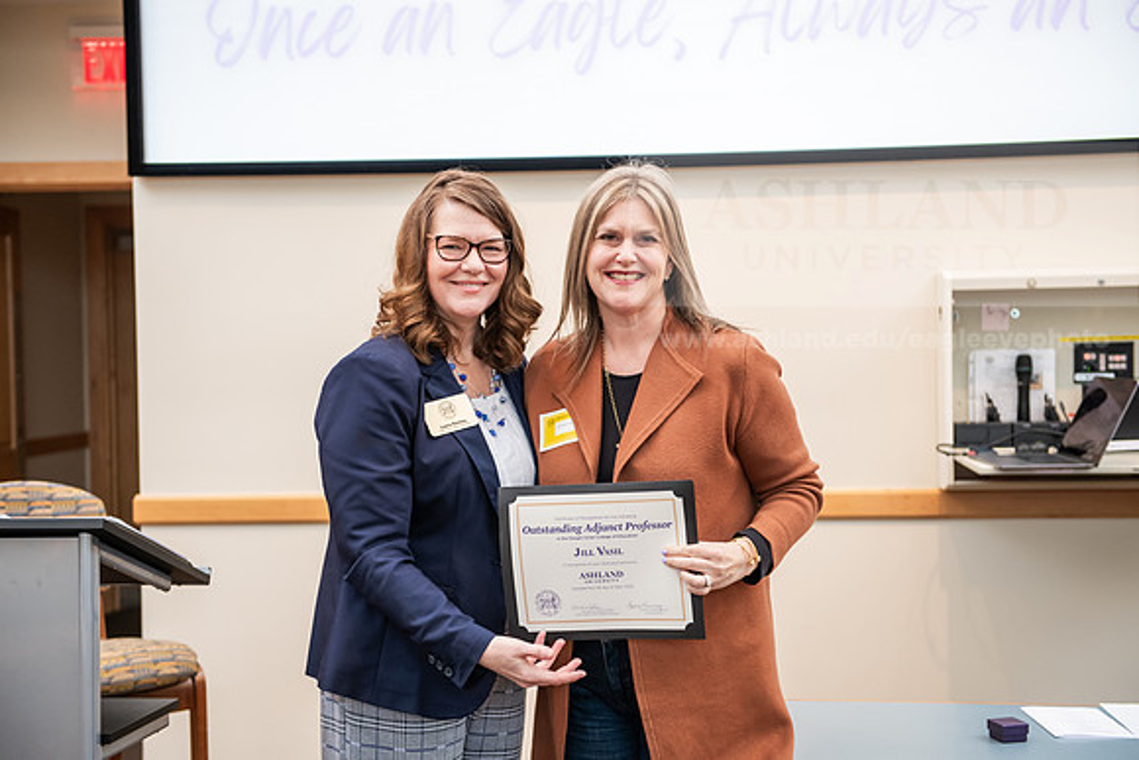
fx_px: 1740
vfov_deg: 24.6
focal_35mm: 55
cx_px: 570
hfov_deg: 36.2
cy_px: 380
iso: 1000
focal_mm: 55
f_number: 3.5
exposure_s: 1/160
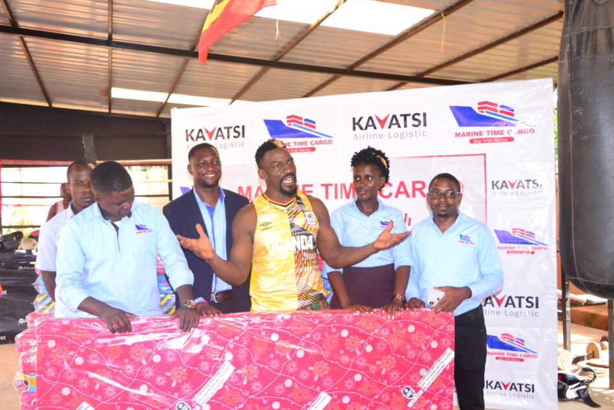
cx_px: 296
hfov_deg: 51.2
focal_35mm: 38
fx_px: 640
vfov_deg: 35.5
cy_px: 205
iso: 400
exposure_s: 1/125
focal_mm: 23
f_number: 4
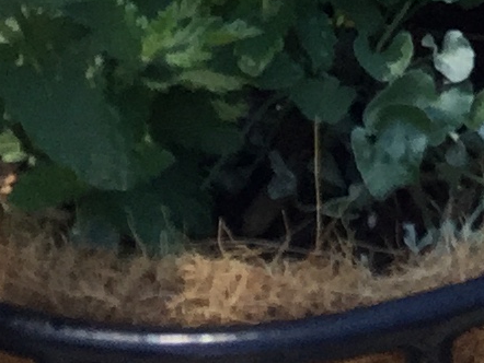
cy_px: -887
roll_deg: -2.0
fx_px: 2994
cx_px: 1073
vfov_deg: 6.2
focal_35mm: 214
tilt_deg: -7.9
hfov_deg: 8.6
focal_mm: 4.15
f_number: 2.2
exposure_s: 1/942
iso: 32
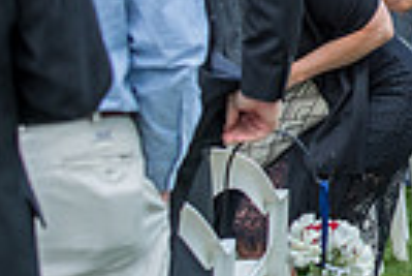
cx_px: 694
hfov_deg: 6.6
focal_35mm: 305
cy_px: -57
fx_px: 3494
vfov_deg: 4.5
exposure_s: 1/200
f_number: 5
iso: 400
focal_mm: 70
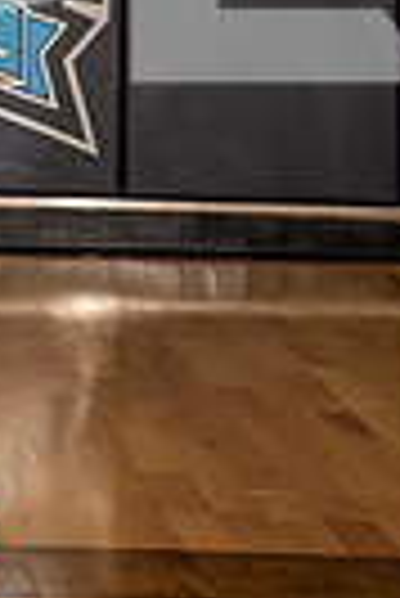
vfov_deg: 11.1
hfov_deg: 7.7
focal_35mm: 176
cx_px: -225
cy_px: -369
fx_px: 2926
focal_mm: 52
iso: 800
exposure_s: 1/320
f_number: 6.3
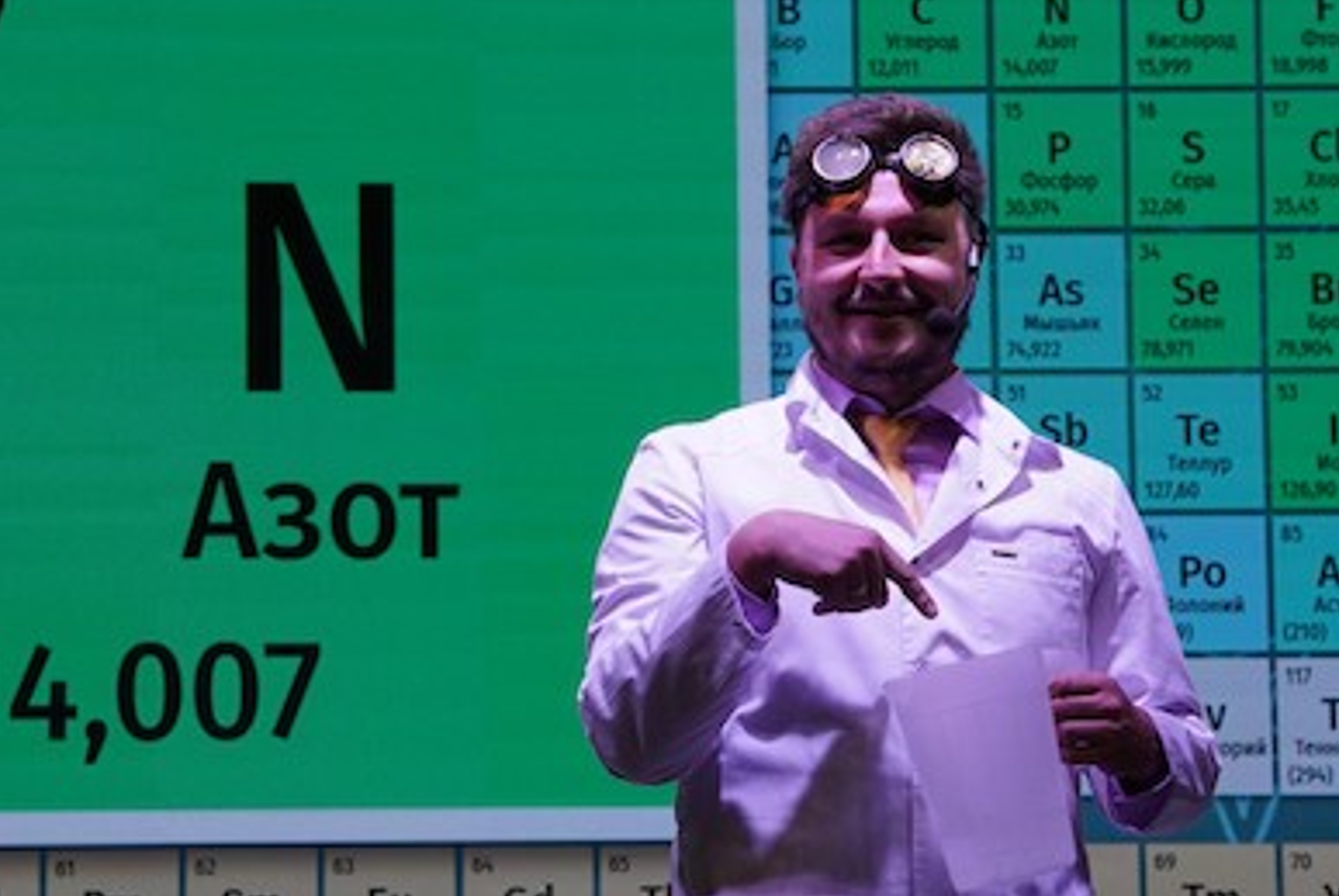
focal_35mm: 97
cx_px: 644
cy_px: 541
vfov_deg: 14.1
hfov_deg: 21.0
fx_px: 3612
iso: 640
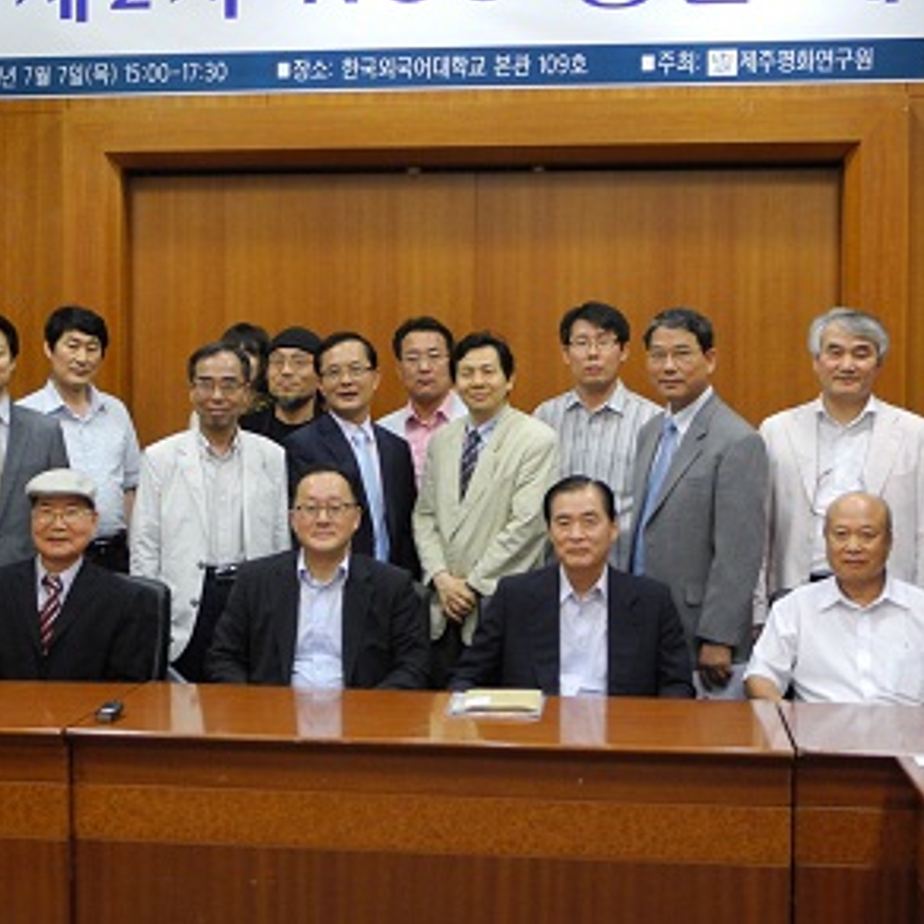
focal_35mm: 63
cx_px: 339
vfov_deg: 27.3
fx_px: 1903
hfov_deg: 27.2
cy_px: 467
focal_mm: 8.1
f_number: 3.2
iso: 258
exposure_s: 1/30
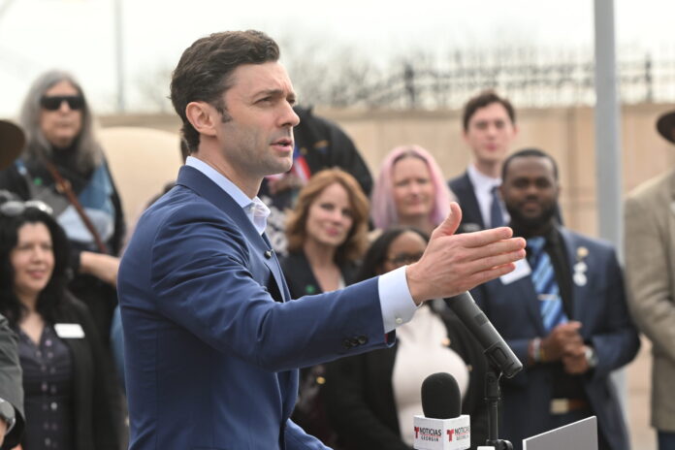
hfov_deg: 10.2
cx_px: 338
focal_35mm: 202
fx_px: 3797
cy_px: 225
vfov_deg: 6.8
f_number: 5.6
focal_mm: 135
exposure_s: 1/1000
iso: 400
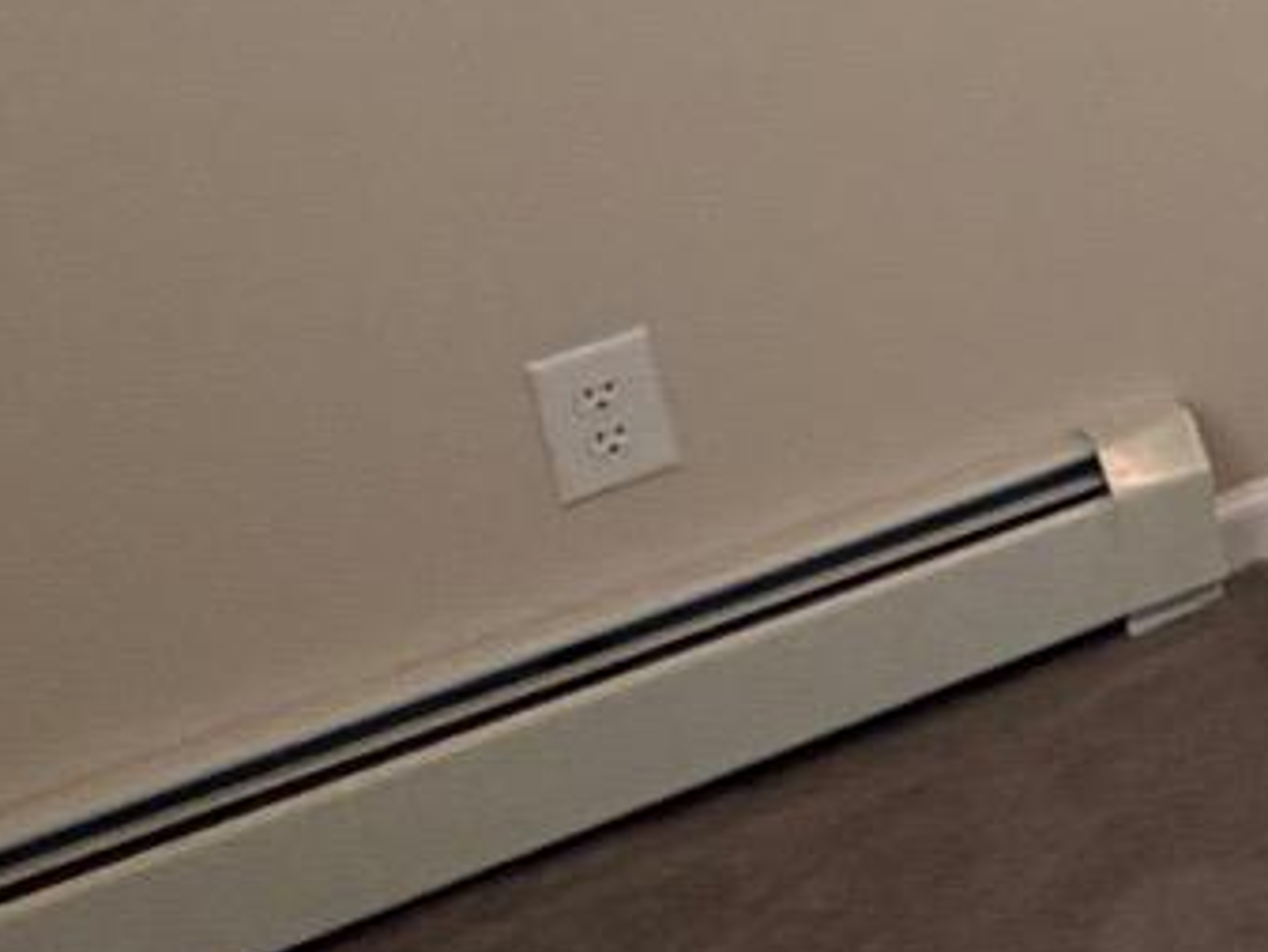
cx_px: 3161
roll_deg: +2.9
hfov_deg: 14.1
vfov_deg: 15.7
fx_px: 3115
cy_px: -561
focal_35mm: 85
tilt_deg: -9.1
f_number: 2.2
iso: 250
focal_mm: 2.22
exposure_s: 1/60
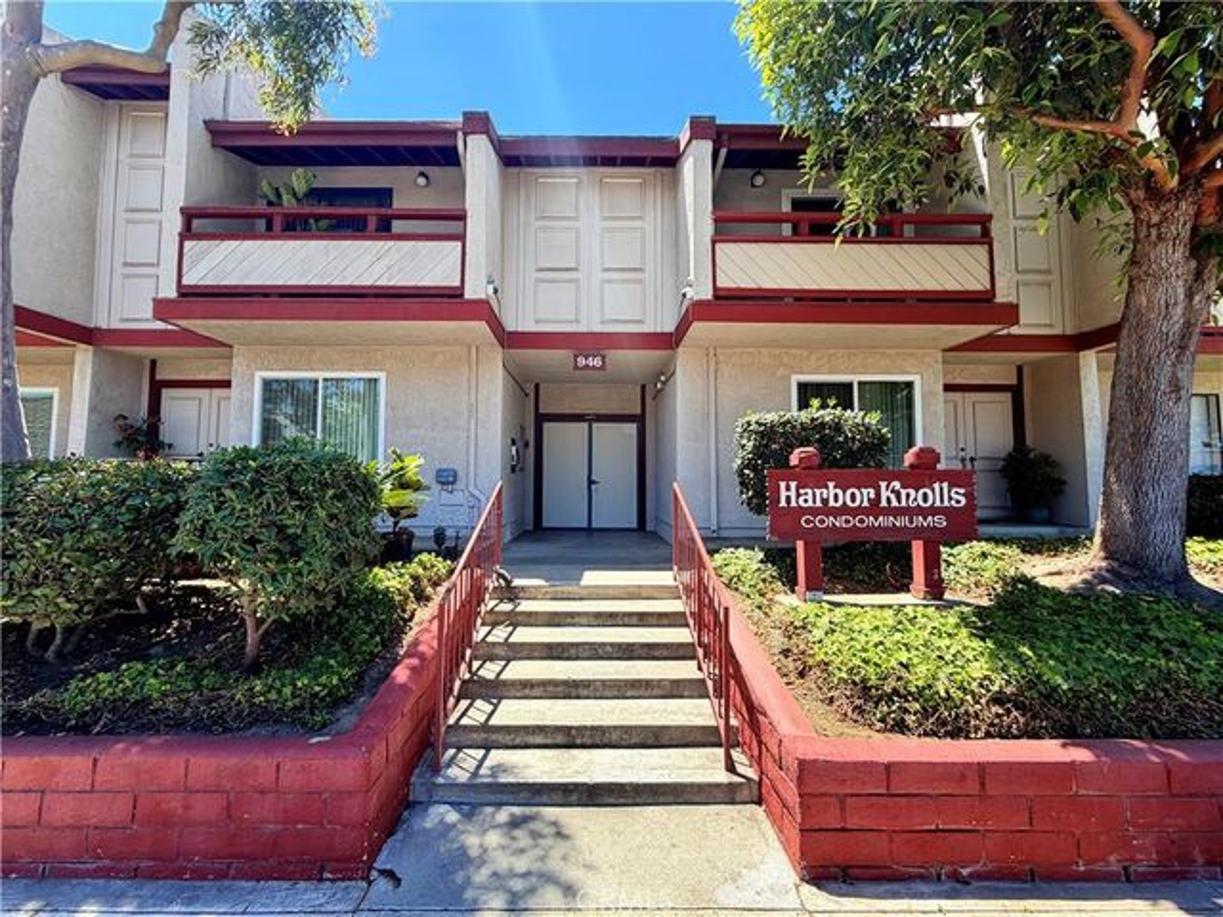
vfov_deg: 85.7
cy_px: 458
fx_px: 495
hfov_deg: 102.1
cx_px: 612
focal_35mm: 14
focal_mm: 2.22
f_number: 2.2
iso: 40
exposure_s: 1/535
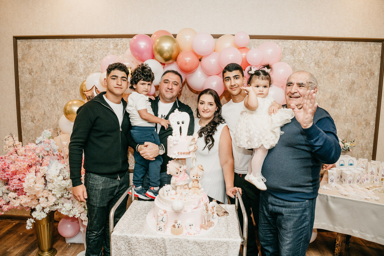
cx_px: 192
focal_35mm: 25
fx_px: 267
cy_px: 128
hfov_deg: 71.5
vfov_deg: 51.3
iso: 160
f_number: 4
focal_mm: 24
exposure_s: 1/160
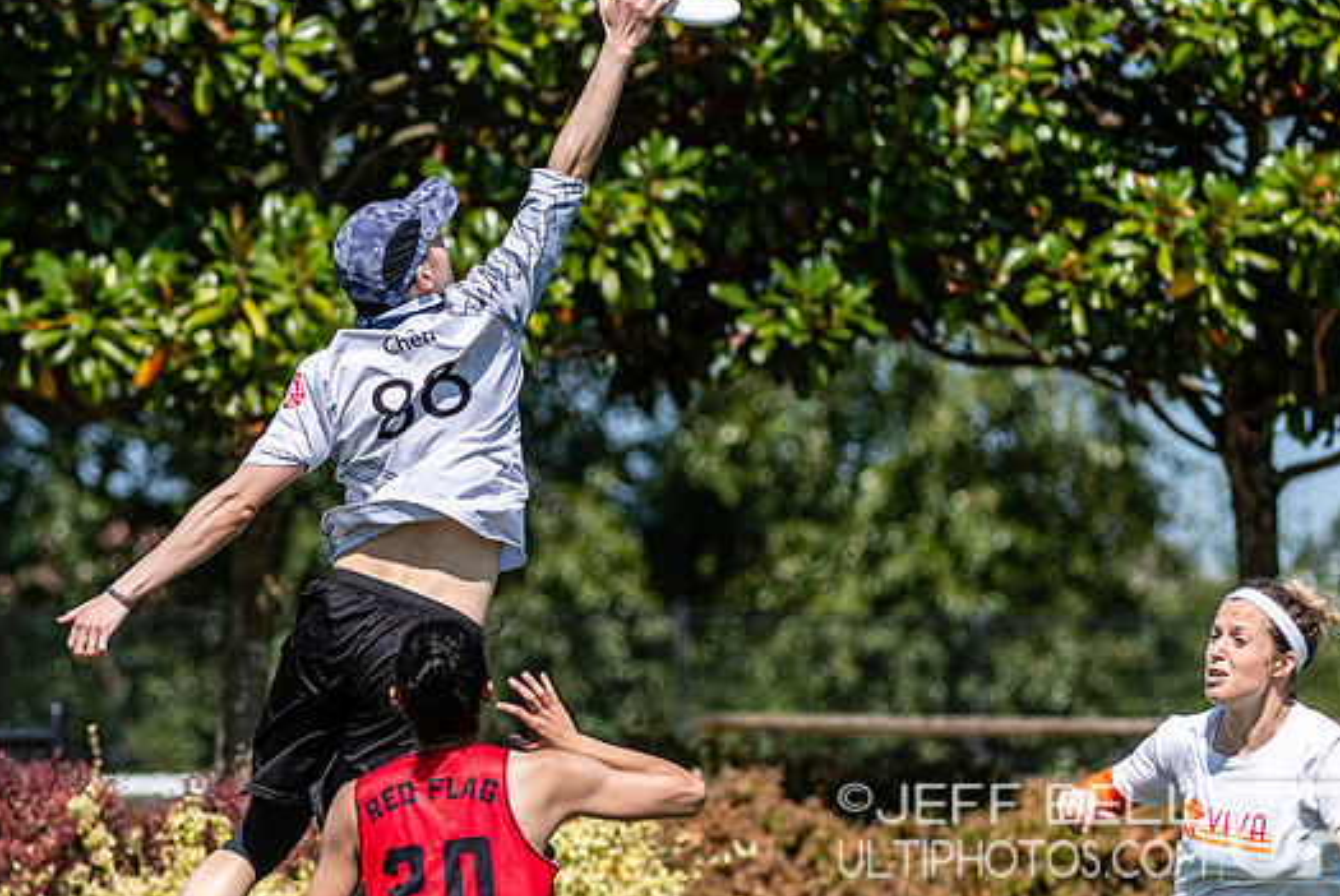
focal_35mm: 461
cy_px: 534
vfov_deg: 3.0
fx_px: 17173
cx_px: 465
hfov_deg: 4.5
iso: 200
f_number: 4
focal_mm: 200
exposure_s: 1/2000
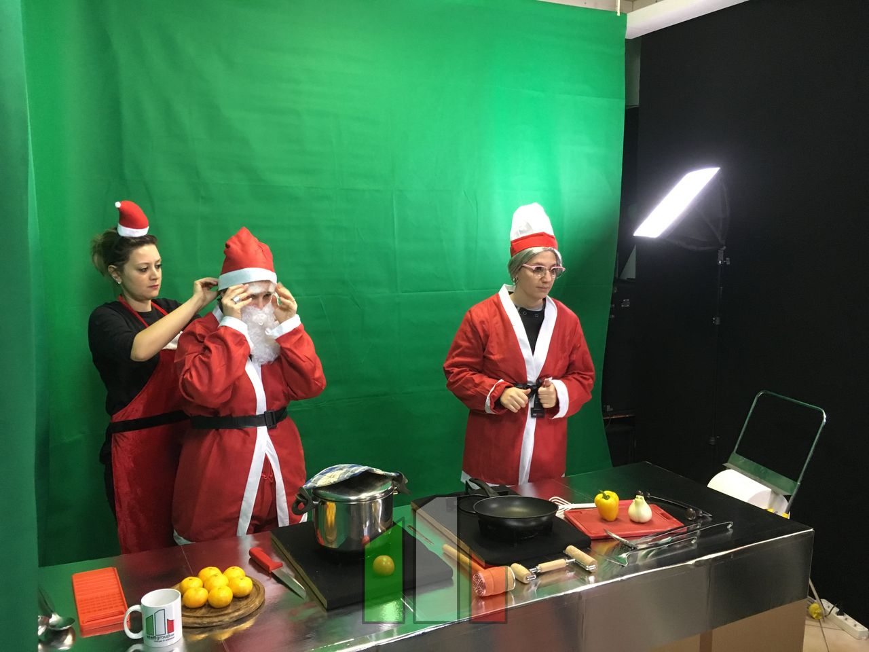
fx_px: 728
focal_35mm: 29
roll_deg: +0.3
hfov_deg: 61.7
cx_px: 434
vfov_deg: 48.2
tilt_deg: -8.6
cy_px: 326
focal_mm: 4.15
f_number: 2.2
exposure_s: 1/33
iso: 200
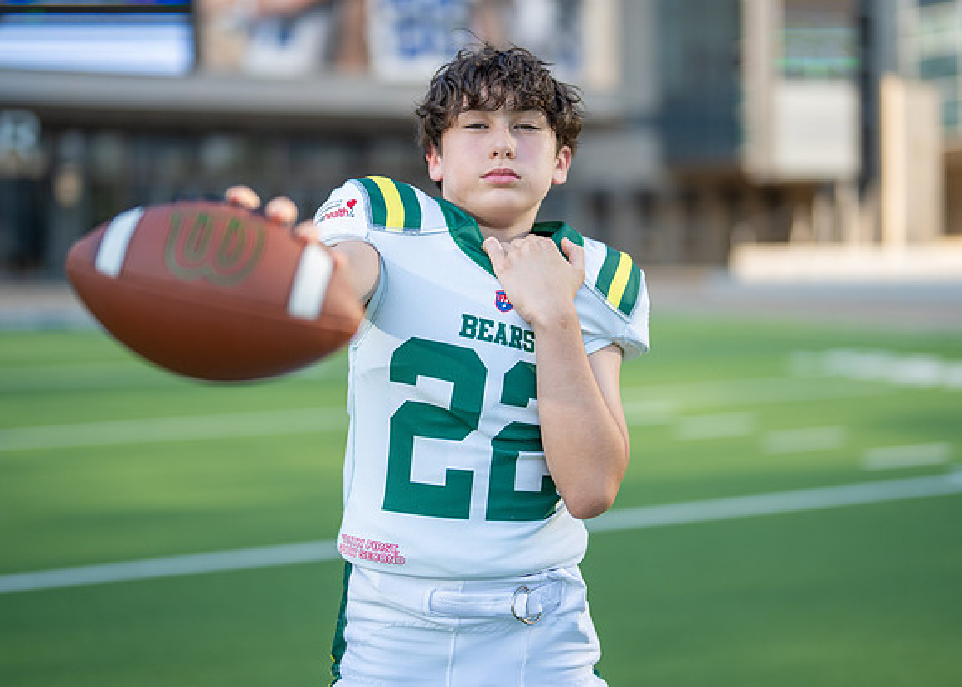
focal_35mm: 63
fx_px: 1715
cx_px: 497
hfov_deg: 31.3
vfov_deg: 22.6
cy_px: 295
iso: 100
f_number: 1.2
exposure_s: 1/3200
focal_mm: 50
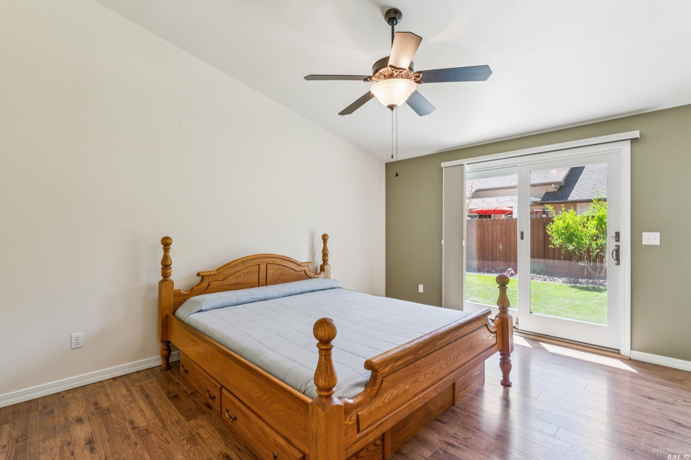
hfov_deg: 94.1
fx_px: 321
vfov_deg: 71.3
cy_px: 230
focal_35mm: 17
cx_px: 339
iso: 400
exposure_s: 1/13
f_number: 13
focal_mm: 15.7
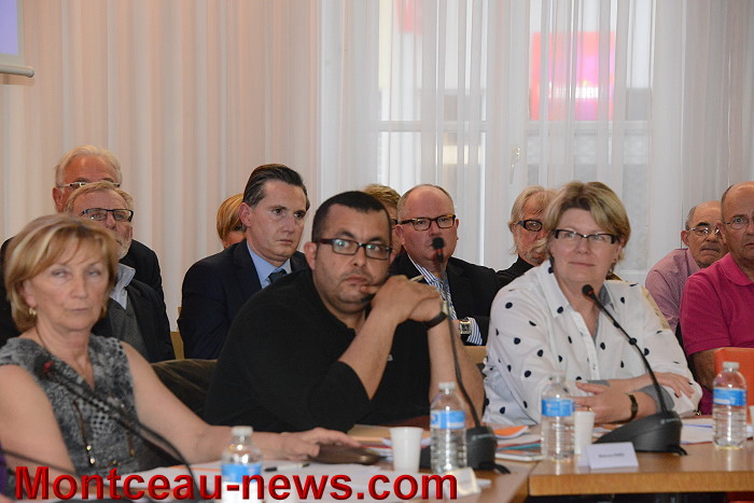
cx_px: 377
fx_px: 3037
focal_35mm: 145
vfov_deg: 9.5
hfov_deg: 14.2
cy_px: 252
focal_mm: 145
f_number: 8
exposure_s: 1/160
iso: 6400
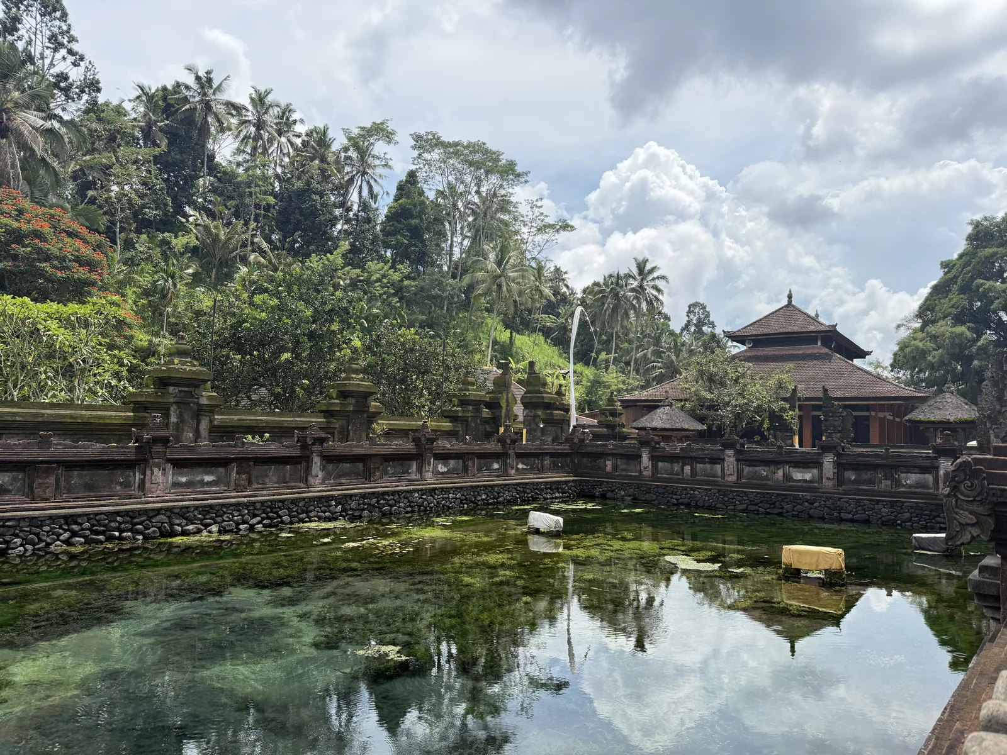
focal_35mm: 24
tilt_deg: +5.1
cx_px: 504
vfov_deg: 56.8
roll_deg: -1.6
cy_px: 378
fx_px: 698
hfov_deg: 71.6
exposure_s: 1/5319
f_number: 1.78
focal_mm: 6.76
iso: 80
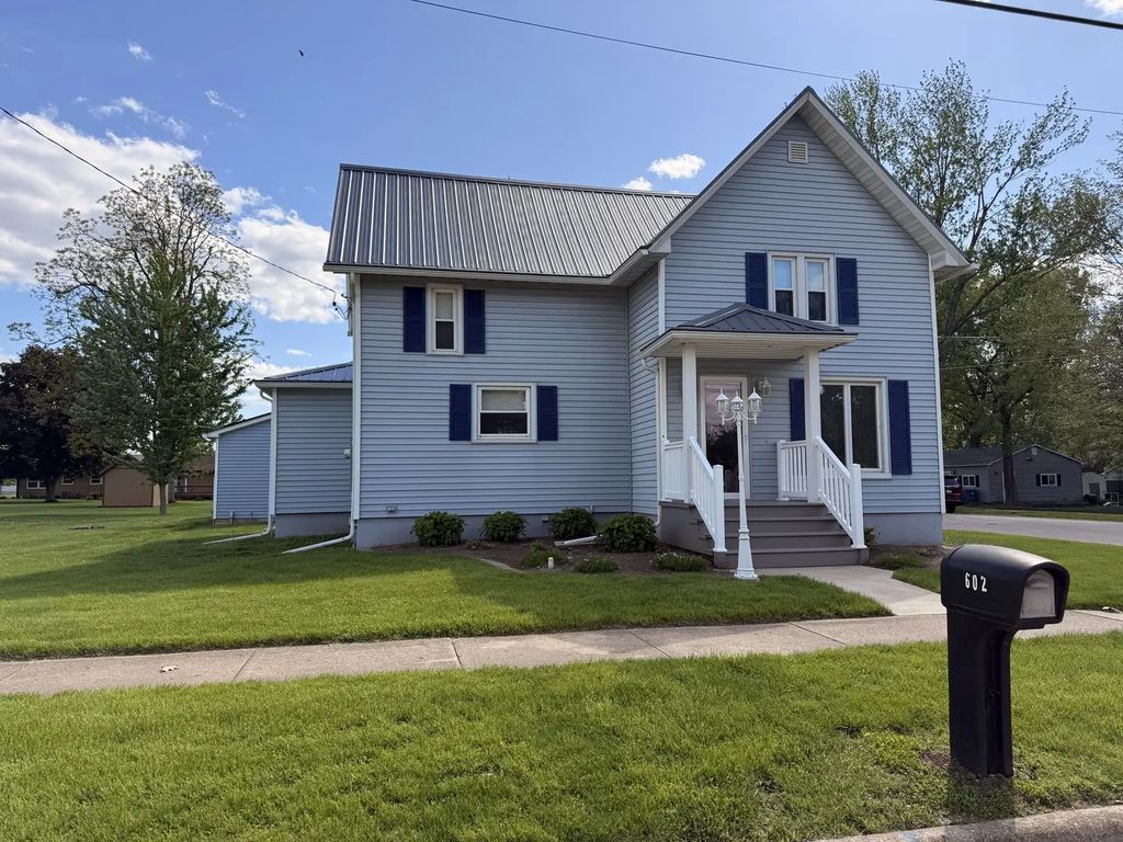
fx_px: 779
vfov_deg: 56.8
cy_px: 421
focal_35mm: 24
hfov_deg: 71.6
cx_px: 562
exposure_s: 1/4975
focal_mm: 6.76
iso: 100
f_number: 1.78
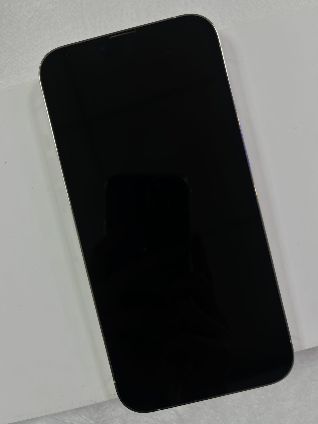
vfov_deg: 67.3
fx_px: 318
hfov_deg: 53.1
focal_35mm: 26
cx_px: 159
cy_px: 212
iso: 50
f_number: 1.6
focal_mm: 5.1
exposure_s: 1/120
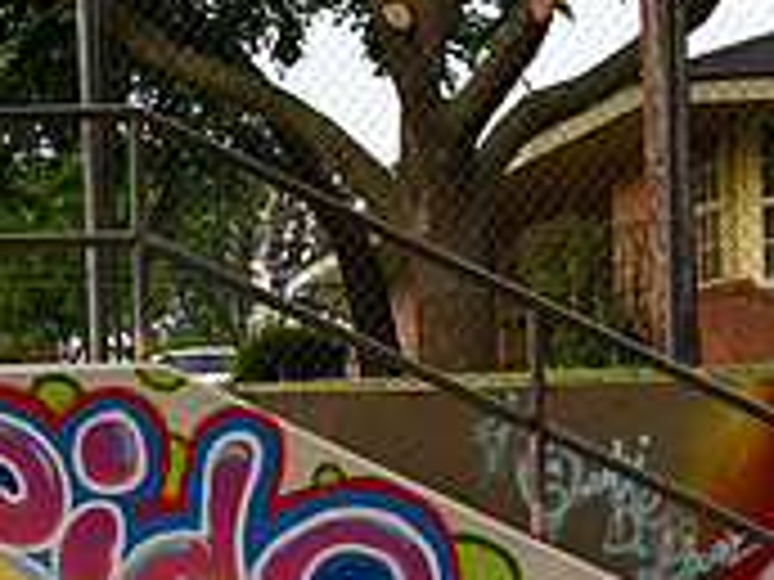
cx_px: -72
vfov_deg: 12.5
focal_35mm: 117
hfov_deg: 16.3
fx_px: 2616
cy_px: 551
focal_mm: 24
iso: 360
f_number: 5.6
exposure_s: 1/250
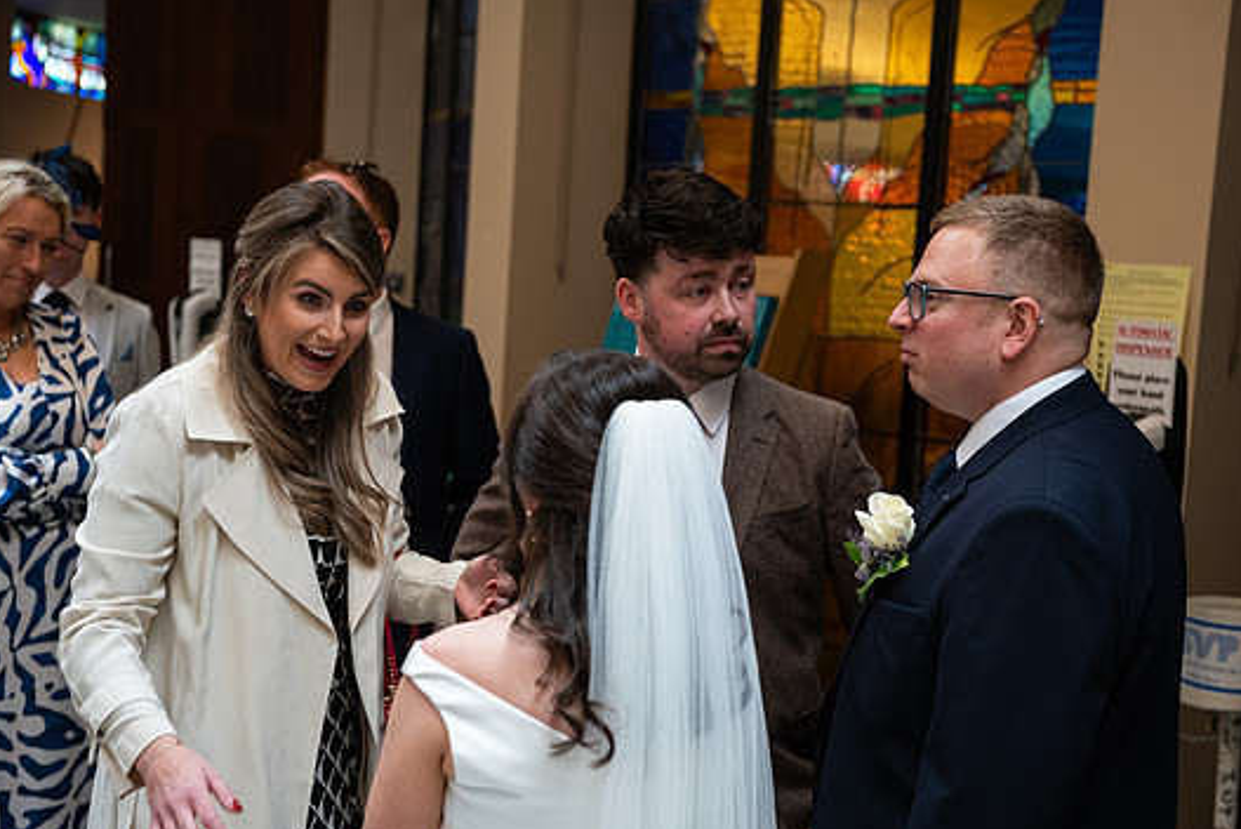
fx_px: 1897
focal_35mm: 55
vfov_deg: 24.6
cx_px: 633
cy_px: 432
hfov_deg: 36.2
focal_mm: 50
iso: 800
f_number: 3.5
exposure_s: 1/160
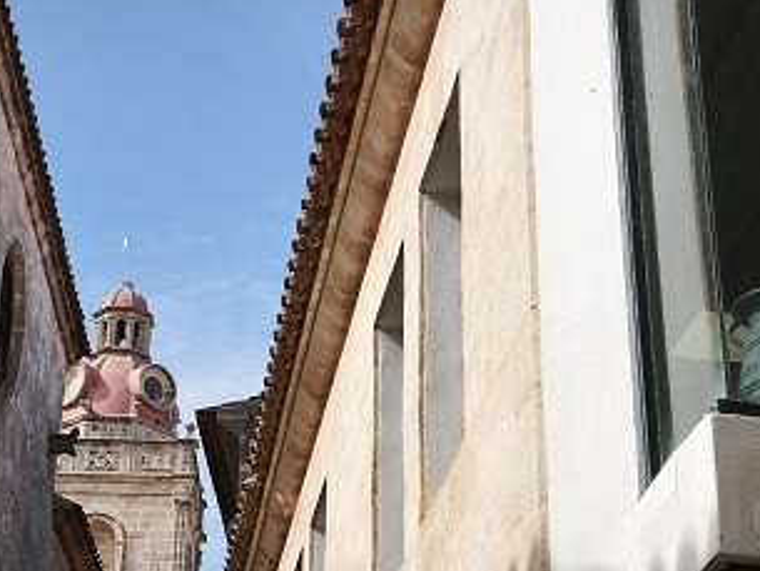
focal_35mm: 82
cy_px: 320
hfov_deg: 23.8
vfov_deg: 18.0
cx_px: 366
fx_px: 1801
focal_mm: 7.1
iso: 50
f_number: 1.9
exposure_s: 1/564
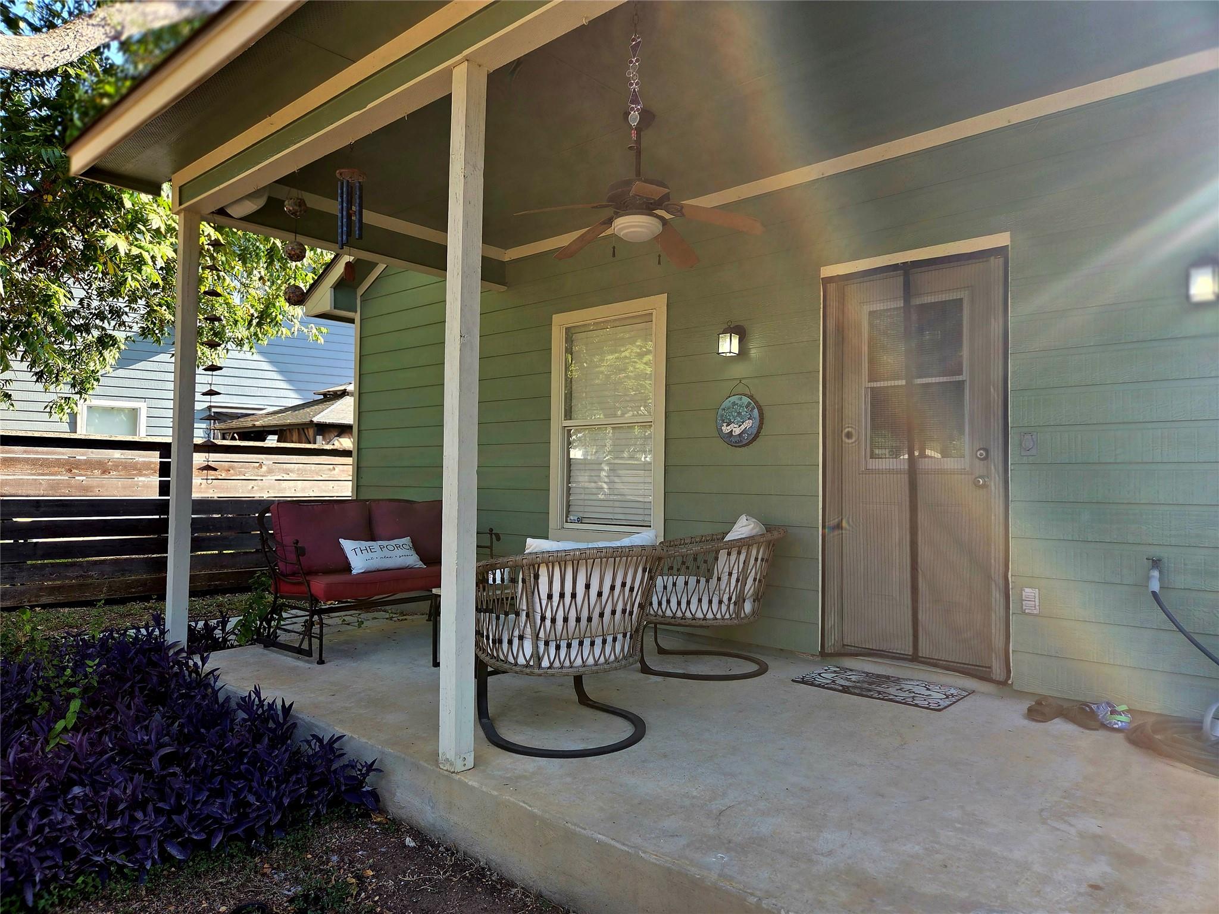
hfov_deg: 73.9
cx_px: 610
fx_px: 810
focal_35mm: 23
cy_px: 457
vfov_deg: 58.9
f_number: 1.8
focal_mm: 5.4
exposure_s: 1/182
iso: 32
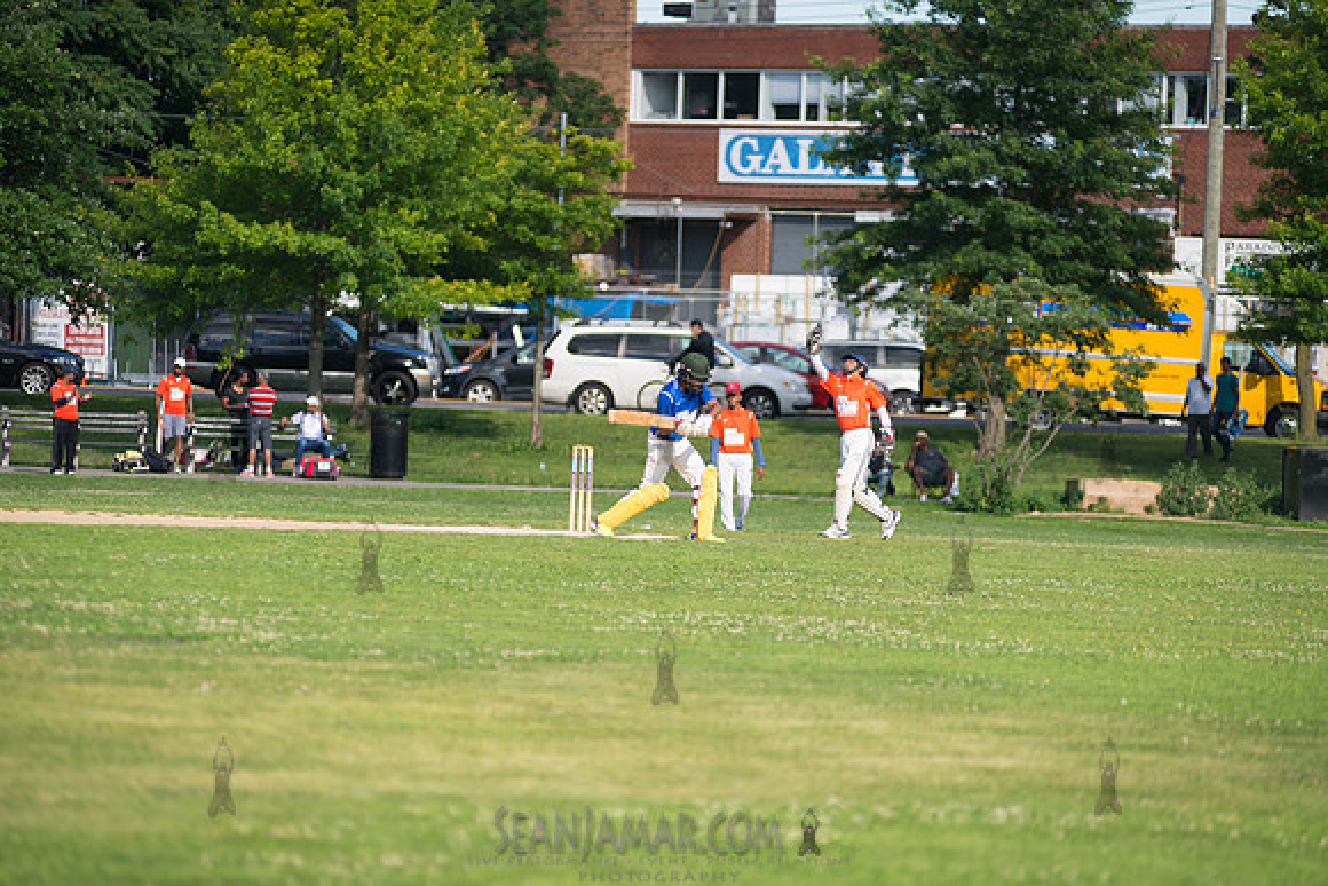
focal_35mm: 200
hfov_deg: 10.3
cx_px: 664
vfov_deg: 6.9
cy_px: 443
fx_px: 7379
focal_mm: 200
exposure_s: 1/2000
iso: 200
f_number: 2.8
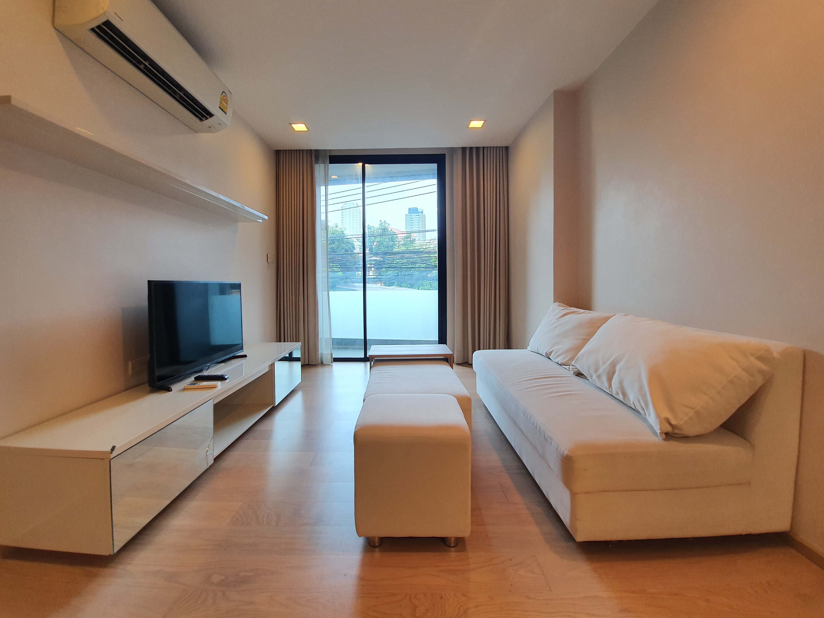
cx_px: 400
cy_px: 288
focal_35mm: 14
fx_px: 333
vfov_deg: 85.6
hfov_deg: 102.0
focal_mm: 1.8
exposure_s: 1/50
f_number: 2.2
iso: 80
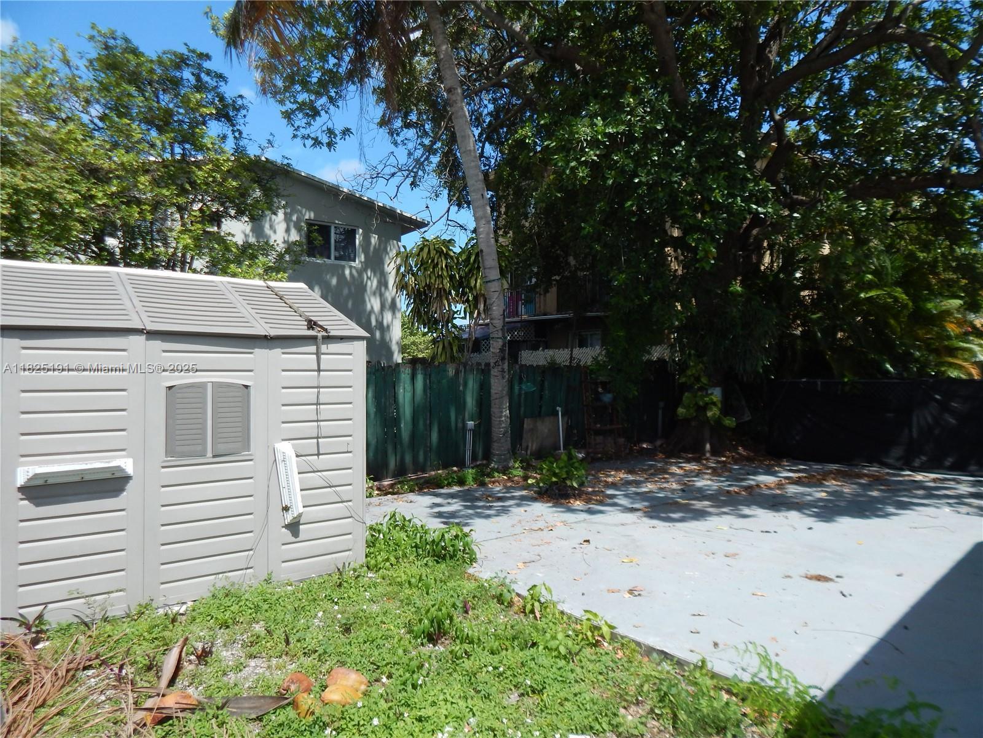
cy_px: 369
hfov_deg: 76.4
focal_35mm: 22
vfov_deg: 61.1
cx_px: 492
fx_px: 625
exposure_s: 1/1500
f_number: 3
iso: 125
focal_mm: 4
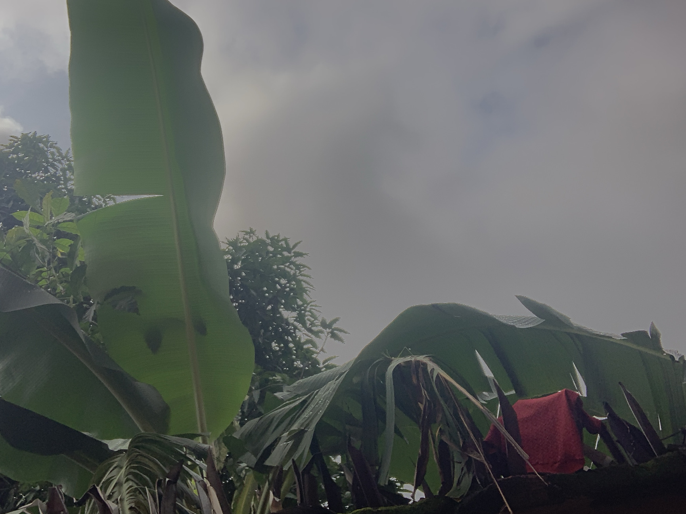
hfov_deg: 50.0
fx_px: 733
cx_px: 297
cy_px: 250
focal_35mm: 37
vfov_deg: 38.7
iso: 16
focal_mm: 2.87
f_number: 2.2
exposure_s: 1/1131
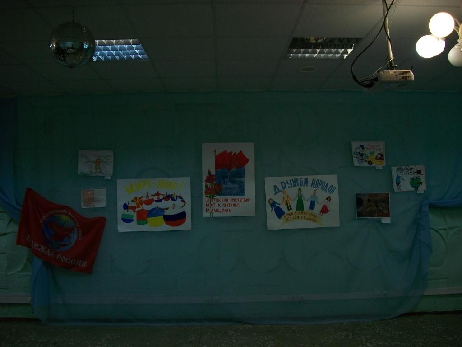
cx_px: 231
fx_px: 427
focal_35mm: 32
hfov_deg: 56.8
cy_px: 174
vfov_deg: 44.2
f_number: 2.9
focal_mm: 5.7
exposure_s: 1/50
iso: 80
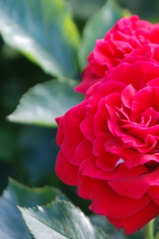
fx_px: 3862
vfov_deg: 3.5
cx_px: 173
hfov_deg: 2.4
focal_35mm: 583
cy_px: 112
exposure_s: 1/80
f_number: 6.3
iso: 400
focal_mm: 200
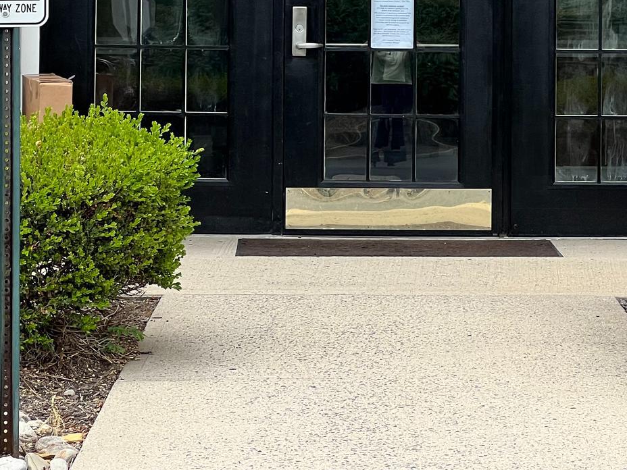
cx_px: 389
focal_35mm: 170
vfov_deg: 8.7
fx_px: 3079
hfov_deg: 11.6
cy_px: -47
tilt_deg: +1.2
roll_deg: -0.9
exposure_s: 1/247
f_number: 2.8
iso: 32
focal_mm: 9
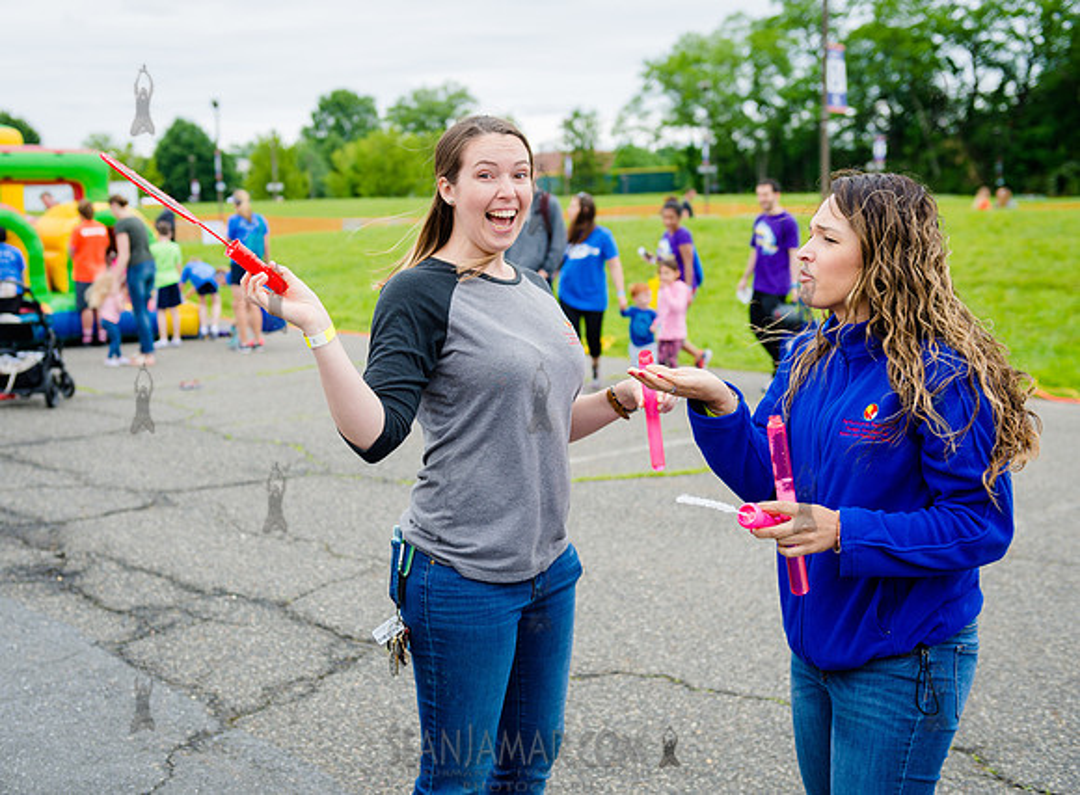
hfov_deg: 40.6
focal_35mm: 47
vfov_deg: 30.5
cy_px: 398
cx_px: 484
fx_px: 1457
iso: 200
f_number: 3.5
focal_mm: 44
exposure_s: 1/800
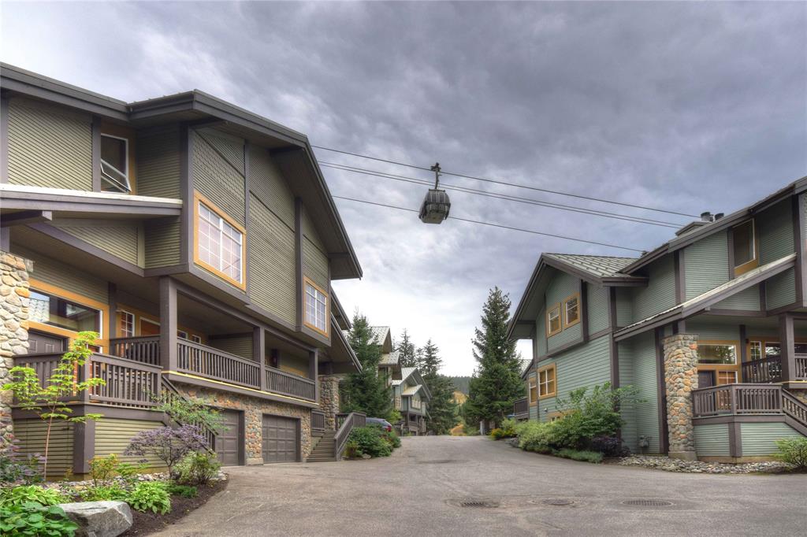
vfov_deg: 63.2
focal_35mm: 20
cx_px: 404
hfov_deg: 85.4
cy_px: 268
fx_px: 437
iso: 100
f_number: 11
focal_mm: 13
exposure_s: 1/60
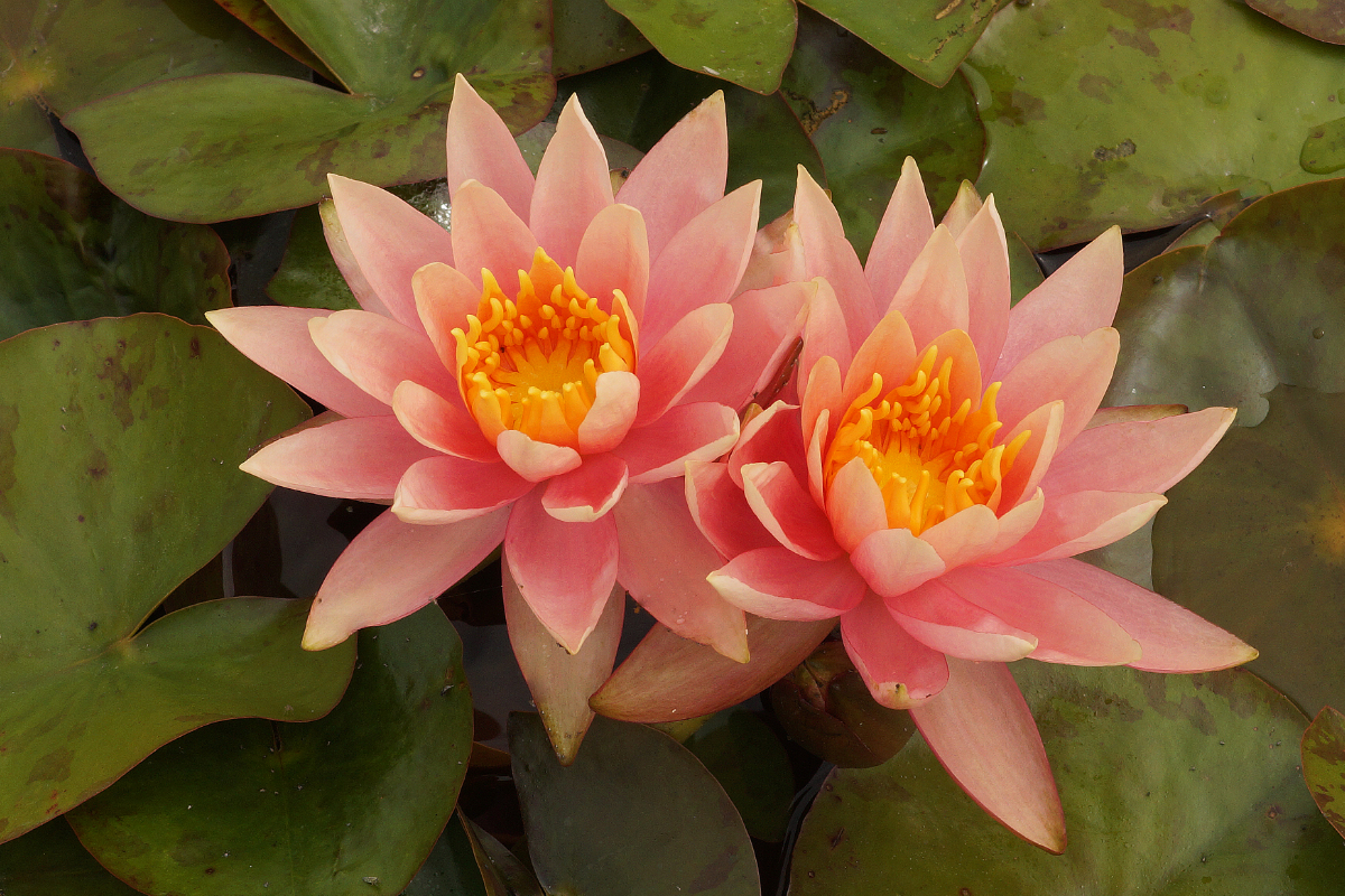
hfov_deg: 13.7
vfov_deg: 9.1
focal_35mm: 150
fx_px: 5604
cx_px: 672
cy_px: 448
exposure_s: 1/160
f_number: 13
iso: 200
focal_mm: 100
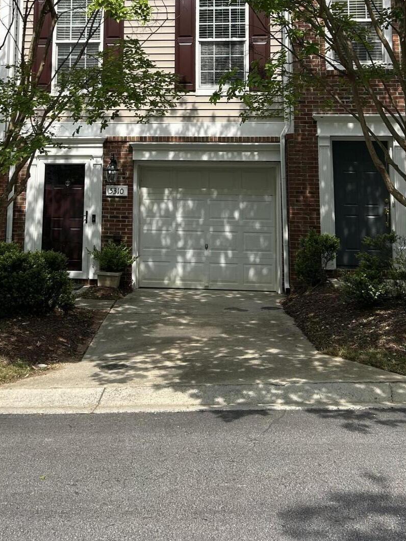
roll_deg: -0.3
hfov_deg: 29.6
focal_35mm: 49
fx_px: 766
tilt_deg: +9.3
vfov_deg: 36.8
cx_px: 150
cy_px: 71
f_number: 1.5
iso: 50
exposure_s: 1/2353
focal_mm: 5.7
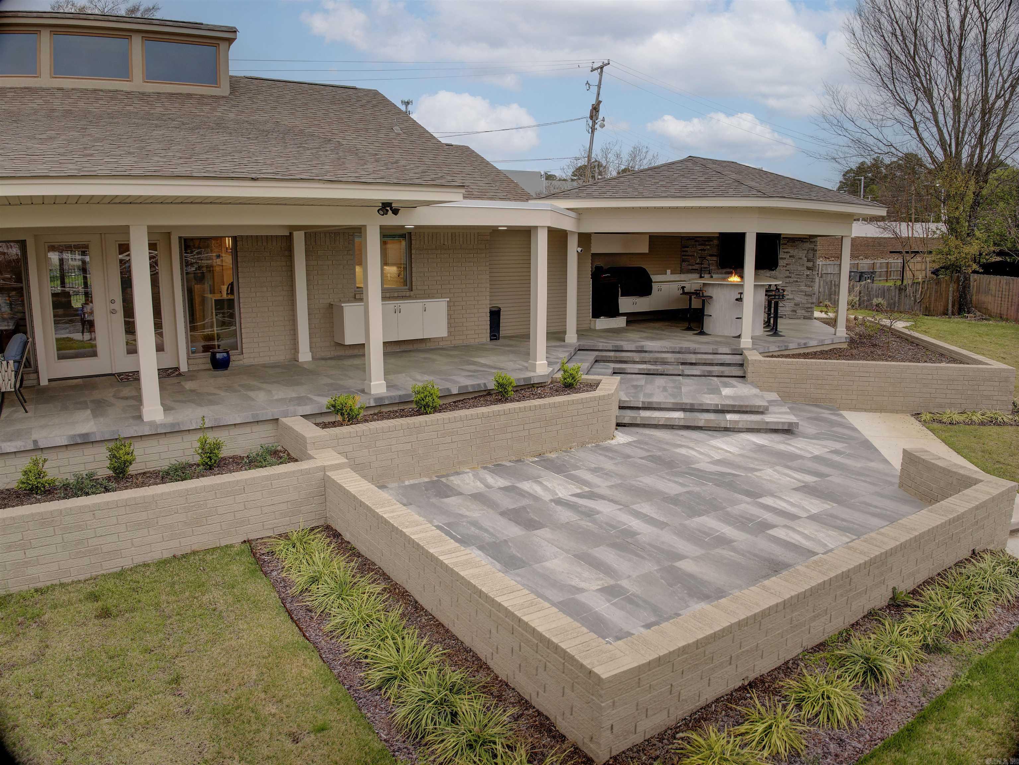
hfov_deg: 71.6
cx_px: 510
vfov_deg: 56.8
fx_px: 707
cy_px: 382
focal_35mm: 24
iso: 100
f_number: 5
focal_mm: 12.3
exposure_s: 1/25
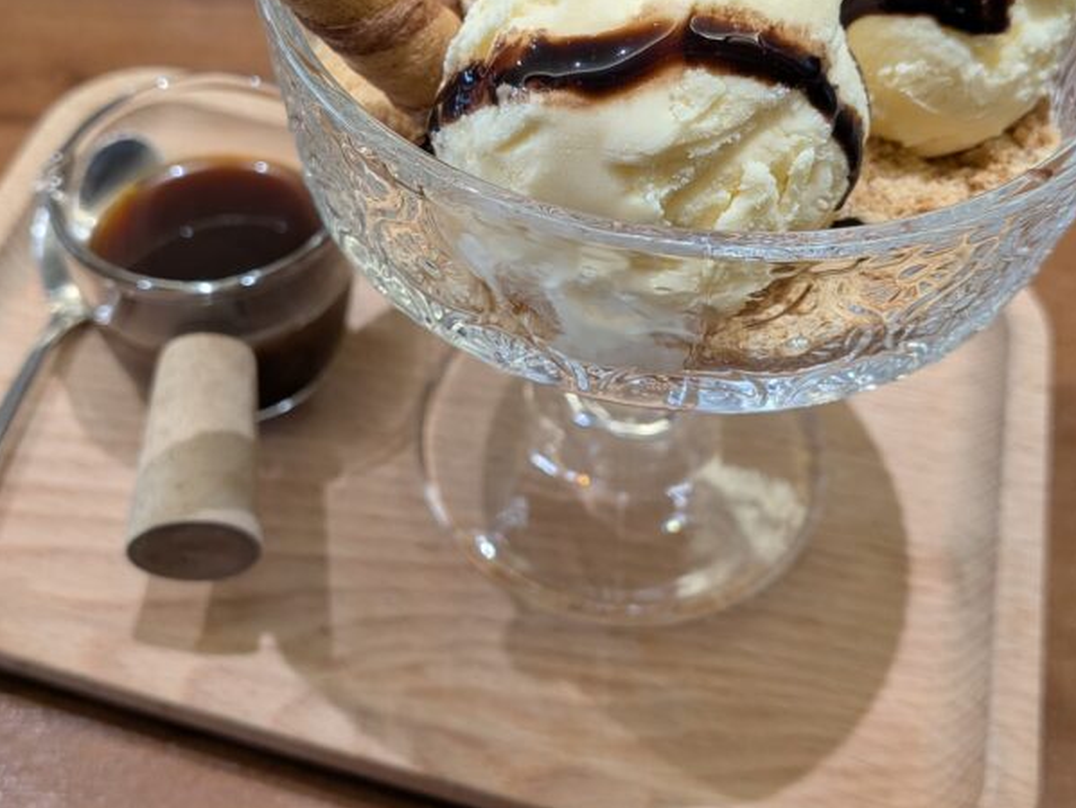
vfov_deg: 34.9
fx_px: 1275
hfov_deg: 45.6
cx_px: 453
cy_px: 277
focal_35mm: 41
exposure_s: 1/60
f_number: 1.7
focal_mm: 4.53
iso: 316
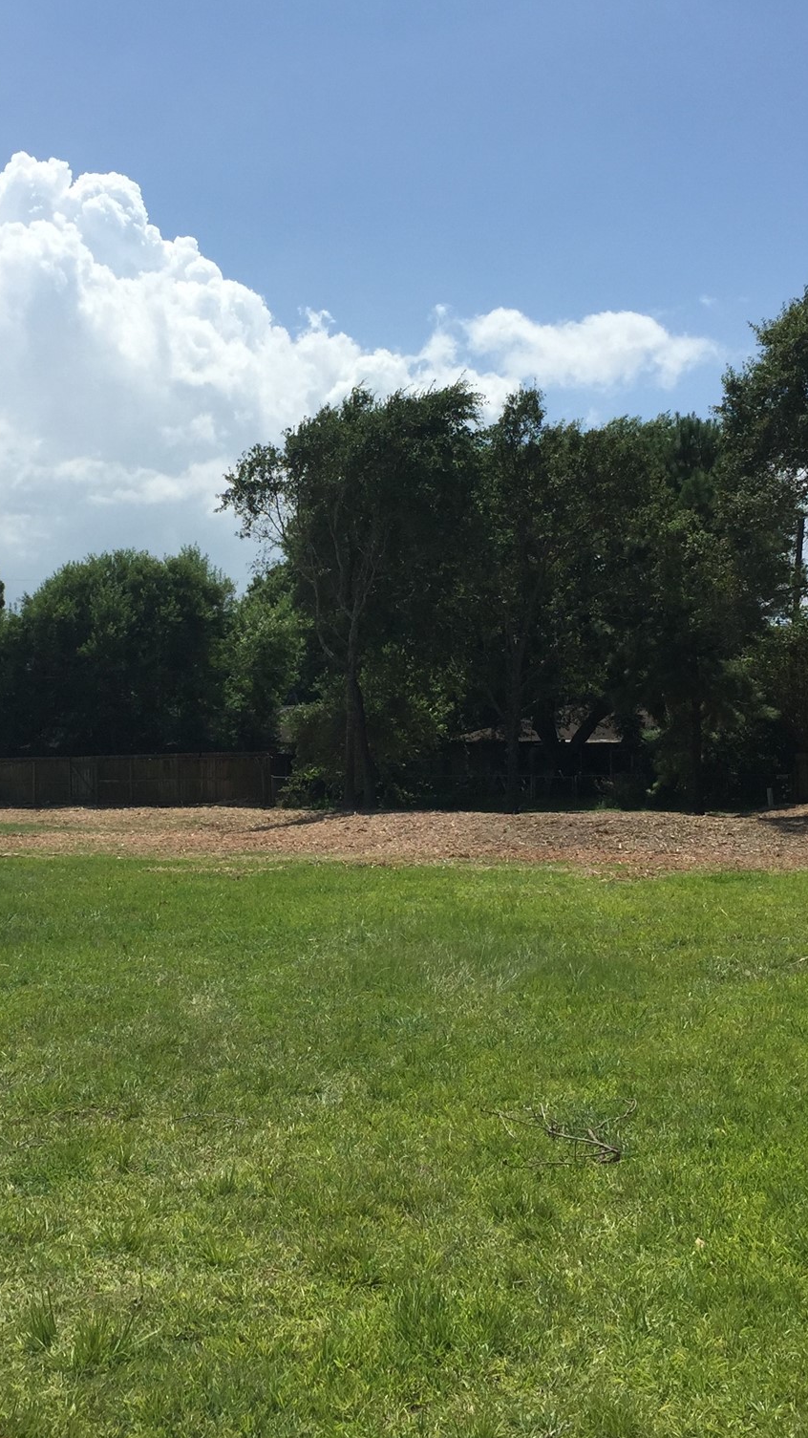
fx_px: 1639
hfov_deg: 27.5
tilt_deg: +3.3
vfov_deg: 47.4
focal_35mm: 43
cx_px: 253
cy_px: 713
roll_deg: -1.5
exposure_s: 1/3300
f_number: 2.2
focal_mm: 4.15
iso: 32
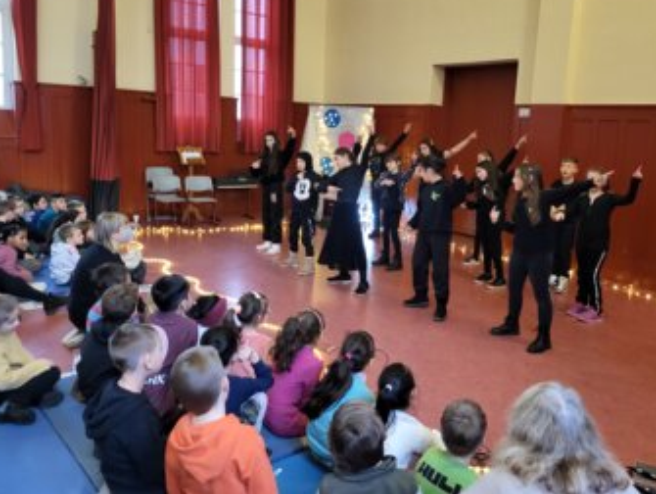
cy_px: 202
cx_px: 351
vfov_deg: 45.3
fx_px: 588
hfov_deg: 58.2
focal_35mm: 31
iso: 640
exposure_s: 1/50
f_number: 1.8
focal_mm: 5.4
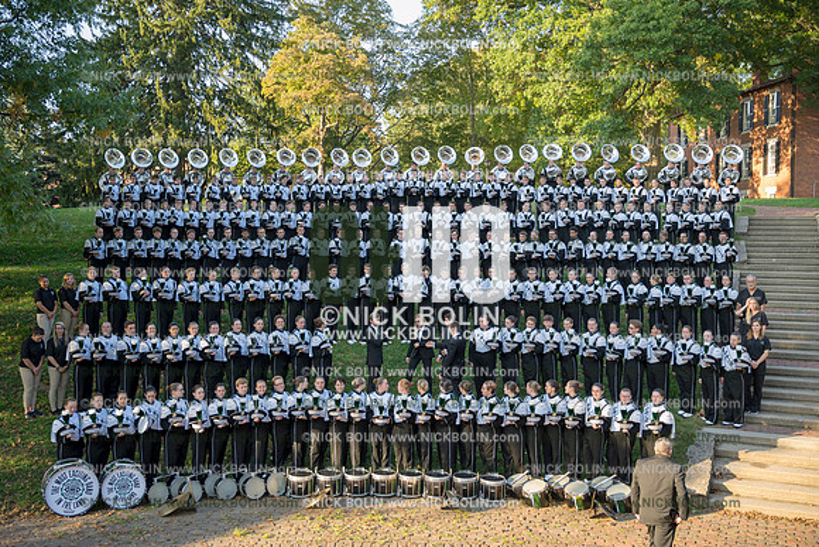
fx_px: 796
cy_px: 274
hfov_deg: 54.4
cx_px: 410
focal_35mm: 35
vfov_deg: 37.9
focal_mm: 35
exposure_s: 1/100
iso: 125
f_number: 4
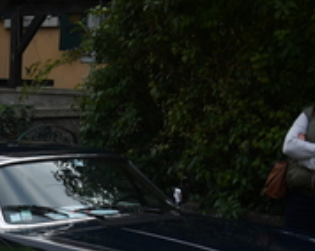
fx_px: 1104
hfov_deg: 15.0
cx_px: -159
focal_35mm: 119
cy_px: 322
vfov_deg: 12.6
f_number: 5.6
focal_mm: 25
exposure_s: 1/125
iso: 100
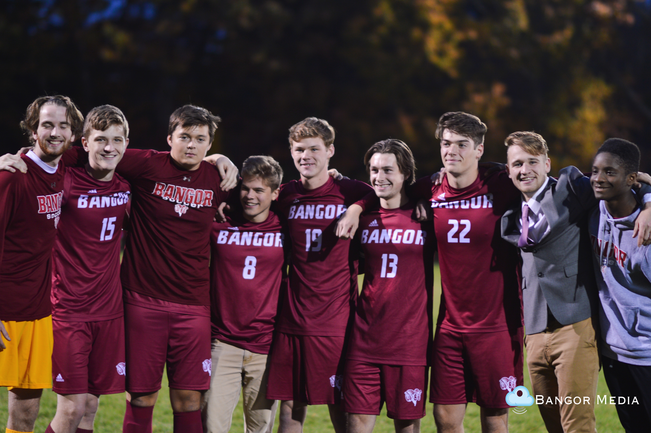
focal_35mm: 128
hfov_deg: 16.1
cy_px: 216
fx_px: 2304
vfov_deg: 10.7
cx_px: 326
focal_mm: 85
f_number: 1.4
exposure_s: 1/60
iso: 100
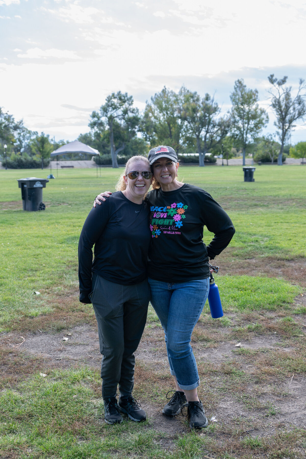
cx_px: 153
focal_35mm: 43
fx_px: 548
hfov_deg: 31.2
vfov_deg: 45.4
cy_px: 230
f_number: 5.6
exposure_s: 1/320
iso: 250
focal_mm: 43
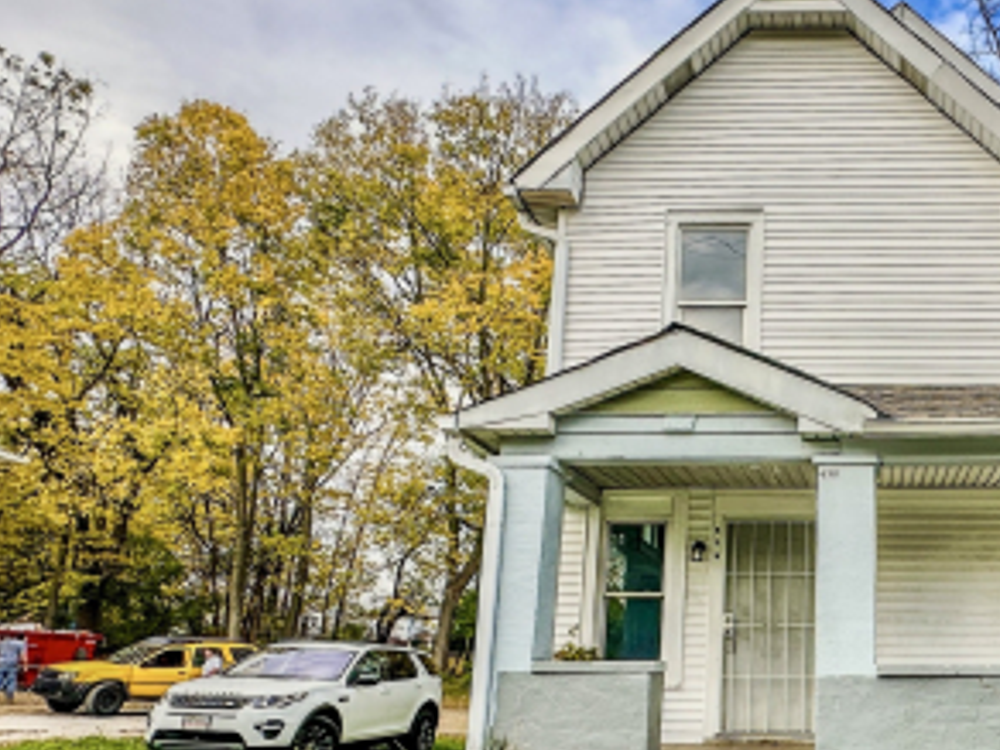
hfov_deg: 51.5
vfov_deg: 43.7
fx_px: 924
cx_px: 861
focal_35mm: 32
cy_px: 486
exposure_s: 1/900
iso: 50
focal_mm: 2.22
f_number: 2.2
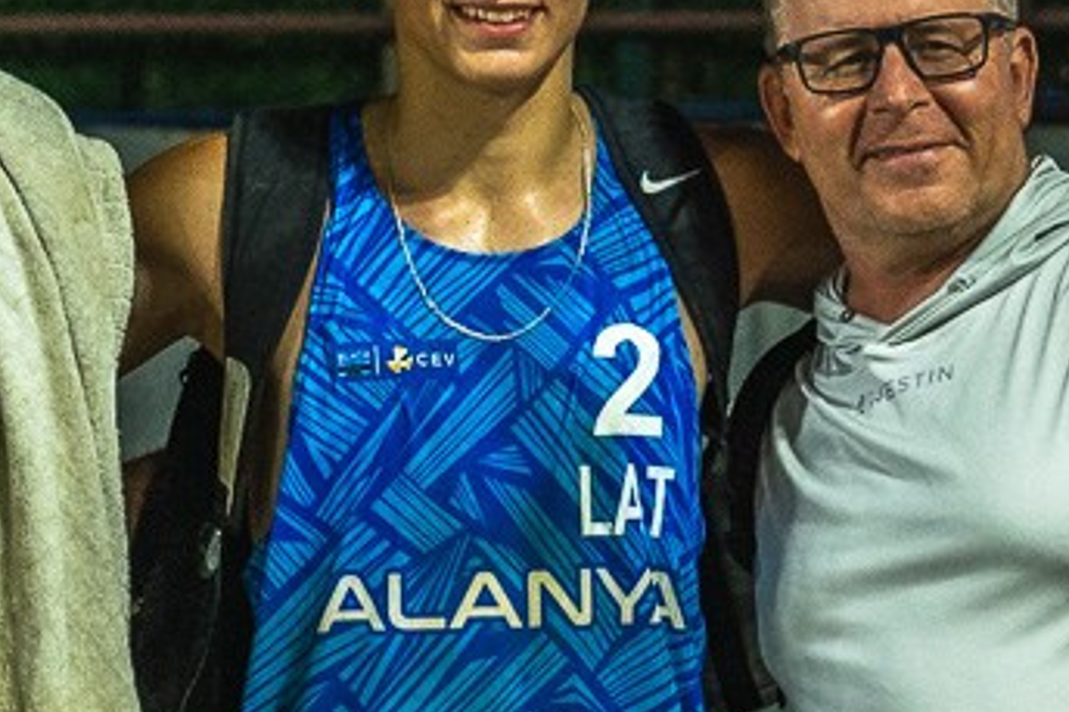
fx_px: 11604
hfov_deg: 5.3
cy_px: 639
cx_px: 777
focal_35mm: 391
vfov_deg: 3.5
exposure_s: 1/250
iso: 1600
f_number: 3.5
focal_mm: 70
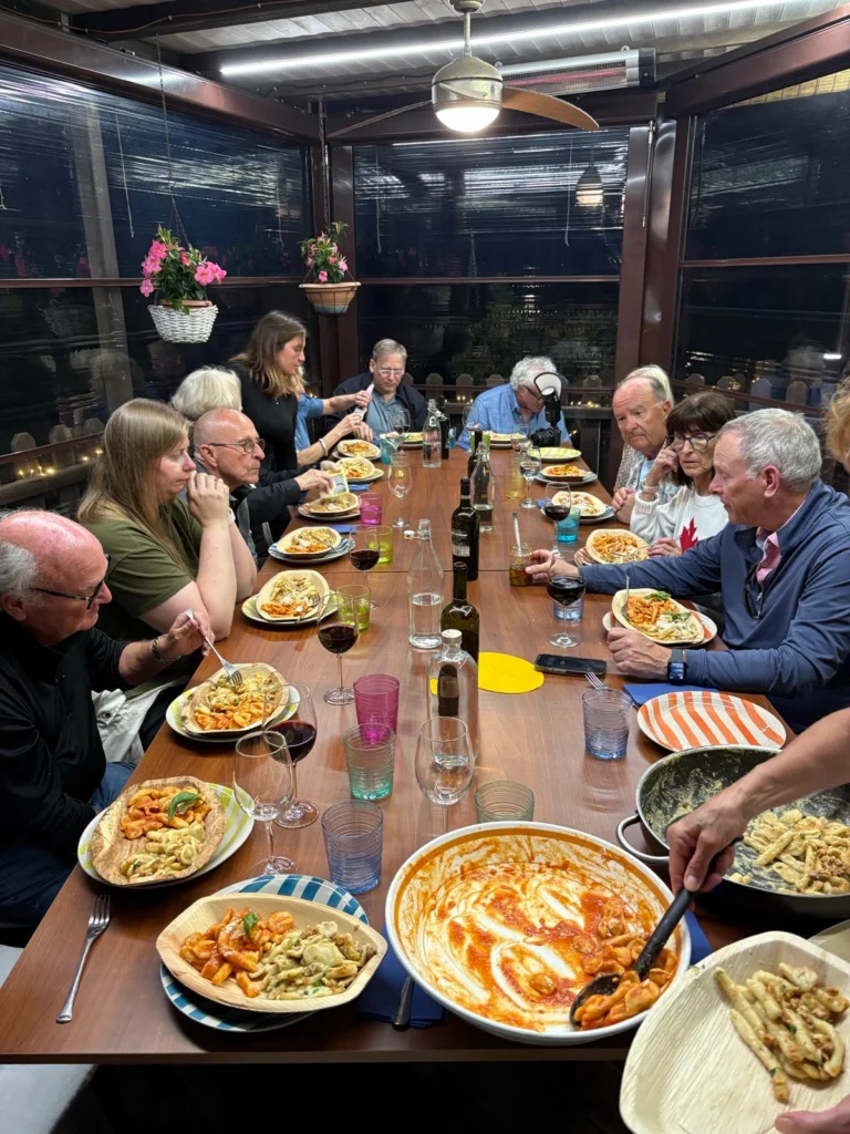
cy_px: 567
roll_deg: +0.2
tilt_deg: -18.0
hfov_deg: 53.1
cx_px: 425
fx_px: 851
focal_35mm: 26
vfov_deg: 67.3
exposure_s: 1/50
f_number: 1.6
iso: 200
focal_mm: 5.96
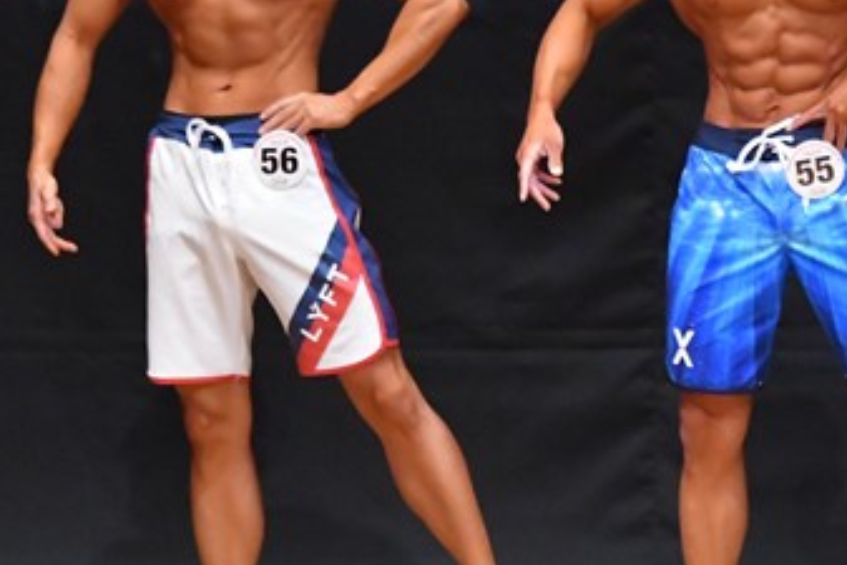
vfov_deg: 2.1
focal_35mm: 655
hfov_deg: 3.1
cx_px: 310
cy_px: 173
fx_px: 15417
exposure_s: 1/400
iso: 8000
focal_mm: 190
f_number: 5.6
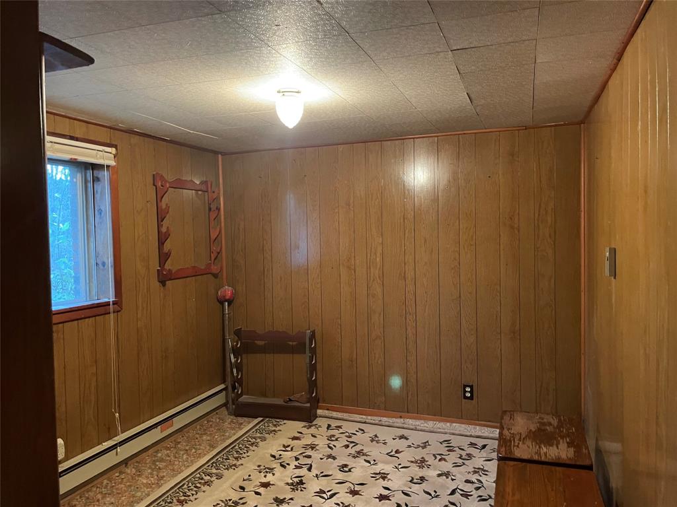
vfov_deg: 53.1
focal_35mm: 26
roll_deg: +0.8
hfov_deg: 67.3
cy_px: 254
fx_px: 508
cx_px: 338
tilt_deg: -1.0
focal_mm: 4.2
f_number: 1.6
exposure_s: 1/30
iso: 500
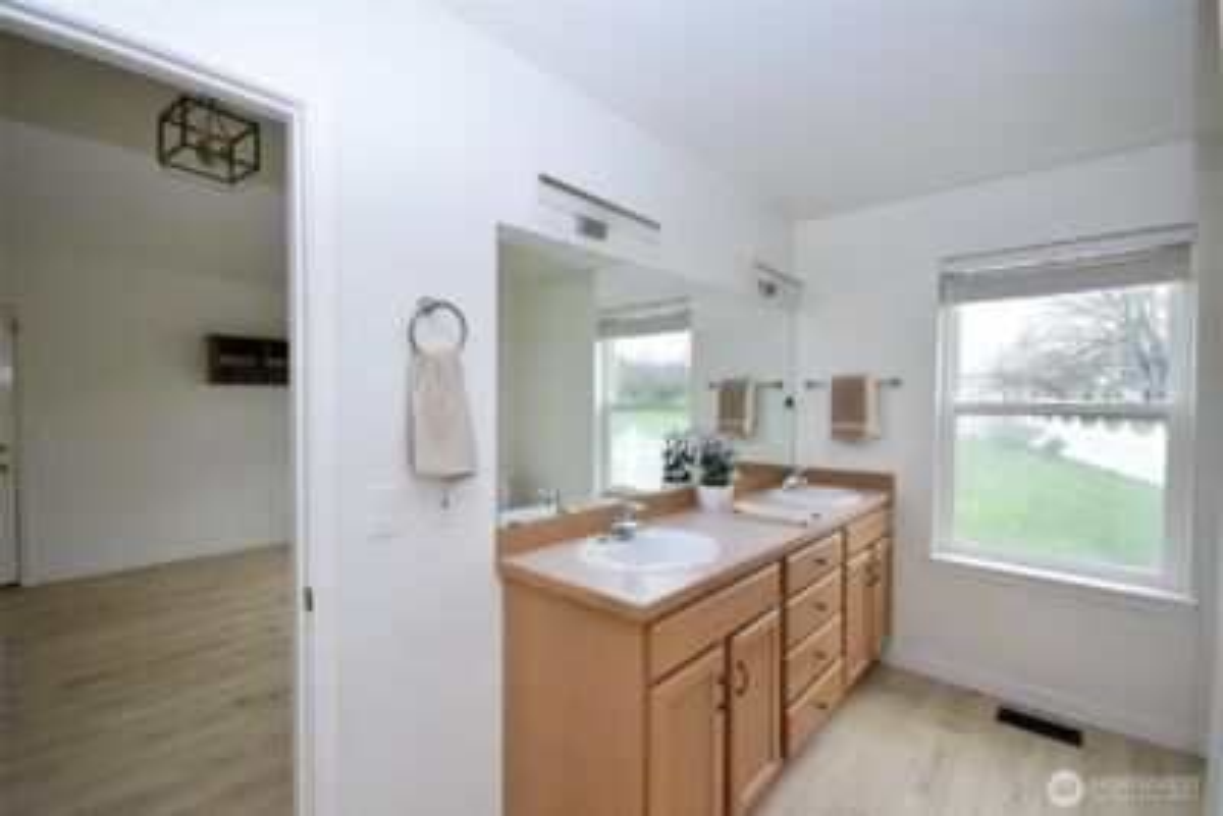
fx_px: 510
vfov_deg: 77.4
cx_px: 612
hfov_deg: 100.4
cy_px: 408
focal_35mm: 15
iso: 400
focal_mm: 10
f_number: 6.3
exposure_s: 1/160
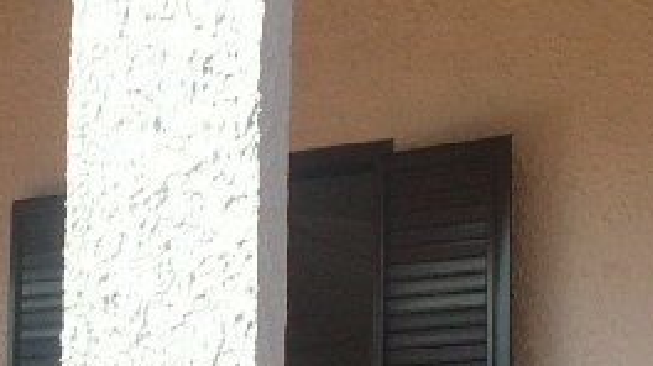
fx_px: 2561
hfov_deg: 14.5
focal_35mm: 148
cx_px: 213
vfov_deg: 8.2
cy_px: 195
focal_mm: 5.8
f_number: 5.6
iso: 50
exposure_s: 1/235
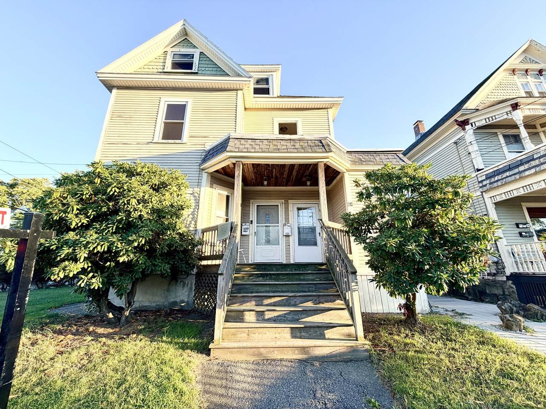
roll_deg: -0.8
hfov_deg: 102.1
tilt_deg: +17.2
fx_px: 221
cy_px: 204
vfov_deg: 85.7
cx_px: 273
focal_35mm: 14
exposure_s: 1/205
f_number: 2.2
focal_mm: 2.22
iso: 40
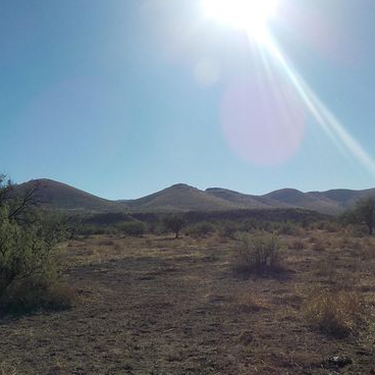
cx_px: 167
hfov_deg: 46.0
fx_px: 441
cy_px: 185
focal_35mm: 36
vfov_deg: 46.0
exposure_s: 1/800
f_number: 6.6
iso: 125
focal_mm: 4.1
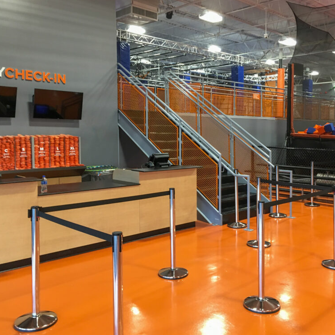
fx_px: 383
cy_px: 169
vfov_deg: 47.2
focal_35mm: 35
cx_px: 206
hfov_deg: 46.9
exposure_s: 1/30
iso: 100
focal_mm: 4.15
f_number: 2.2
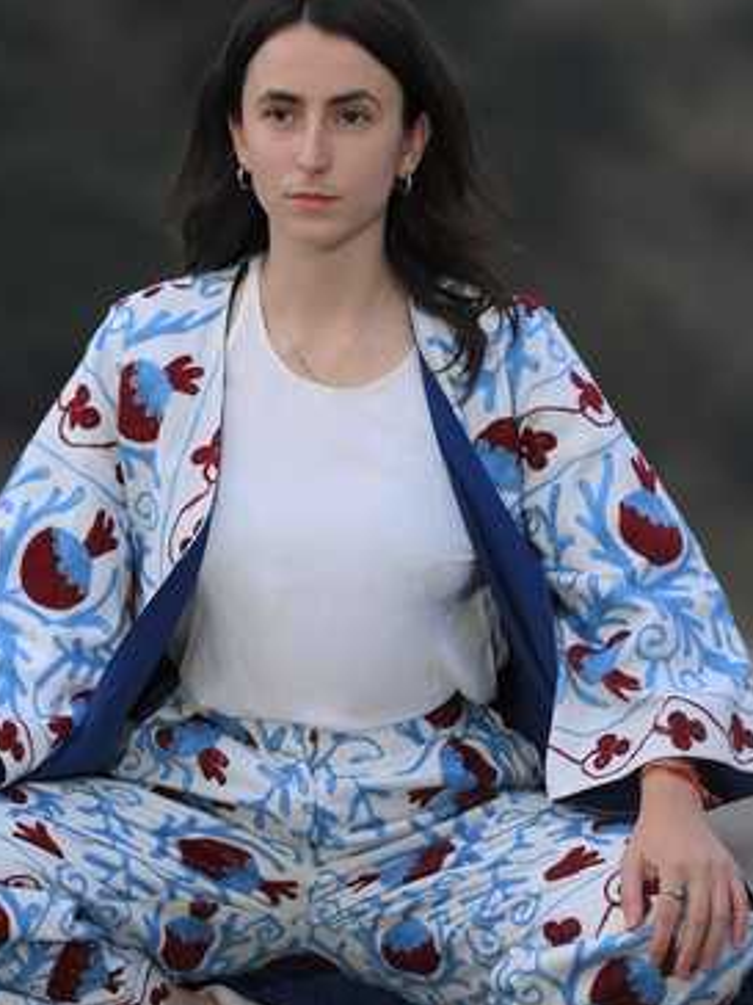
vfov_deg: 16.7
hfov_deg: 12.6
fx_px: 3422
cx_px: 334
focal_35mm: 118
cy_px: 634
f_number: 2
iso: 640
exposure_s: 1/250
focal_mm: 85
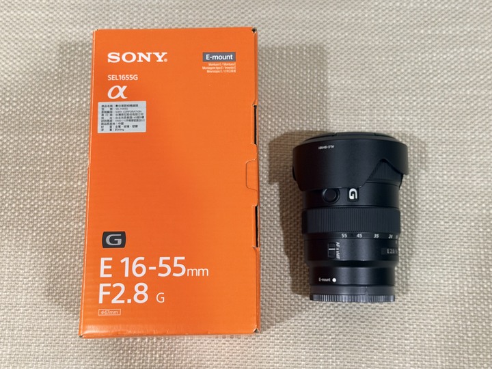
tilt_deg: -75.7
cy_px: 184
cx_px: 246
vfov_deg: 30.3
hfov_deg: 39.7
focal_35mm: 48
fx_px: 682
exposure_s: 1/40
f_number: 1.78
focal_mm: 6.76
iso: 200
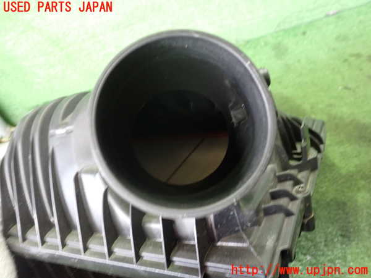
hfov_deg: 60.0
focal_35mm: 30
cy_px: 139
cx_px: 186
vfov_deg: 46.8
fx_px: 322
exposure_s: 1/30
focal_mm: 5.4
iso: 800
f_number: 2.3
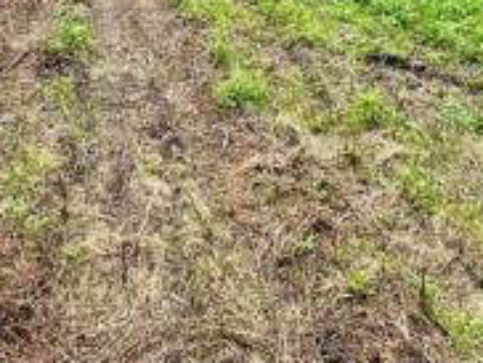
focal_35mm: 59
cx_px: 50
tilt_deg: -0.6
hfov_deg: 31.2
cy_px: -159
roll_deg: -0.8
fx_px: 824
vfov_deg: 21.5
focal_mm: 2.22
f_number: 2.2
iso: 40
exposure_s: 1/523
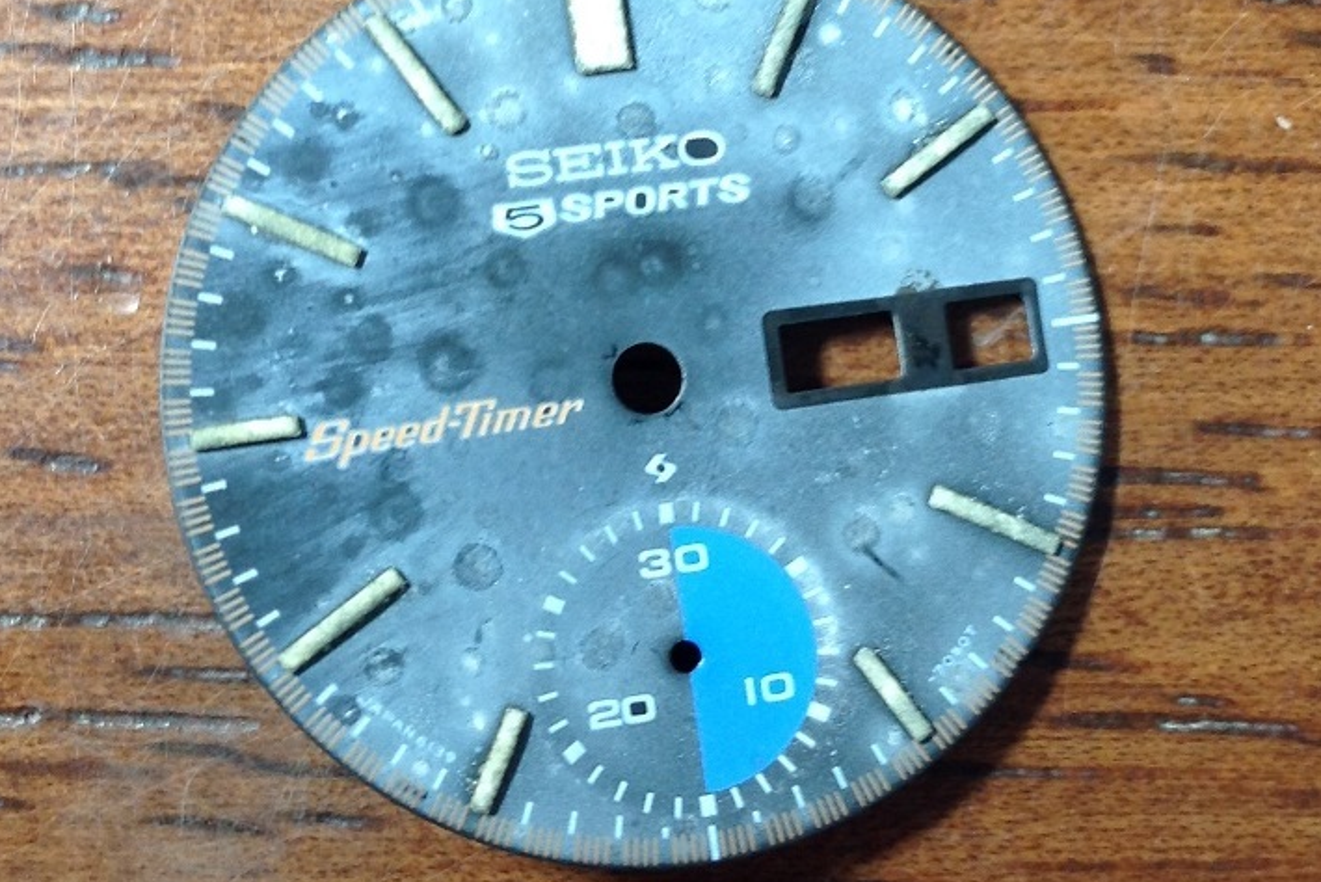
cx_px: 644
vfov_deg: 32.6
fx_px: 1505
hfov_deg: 47.4
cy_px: 374
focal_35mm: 41
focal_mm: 4.28
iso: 64
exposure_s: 1/15
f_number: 2.4
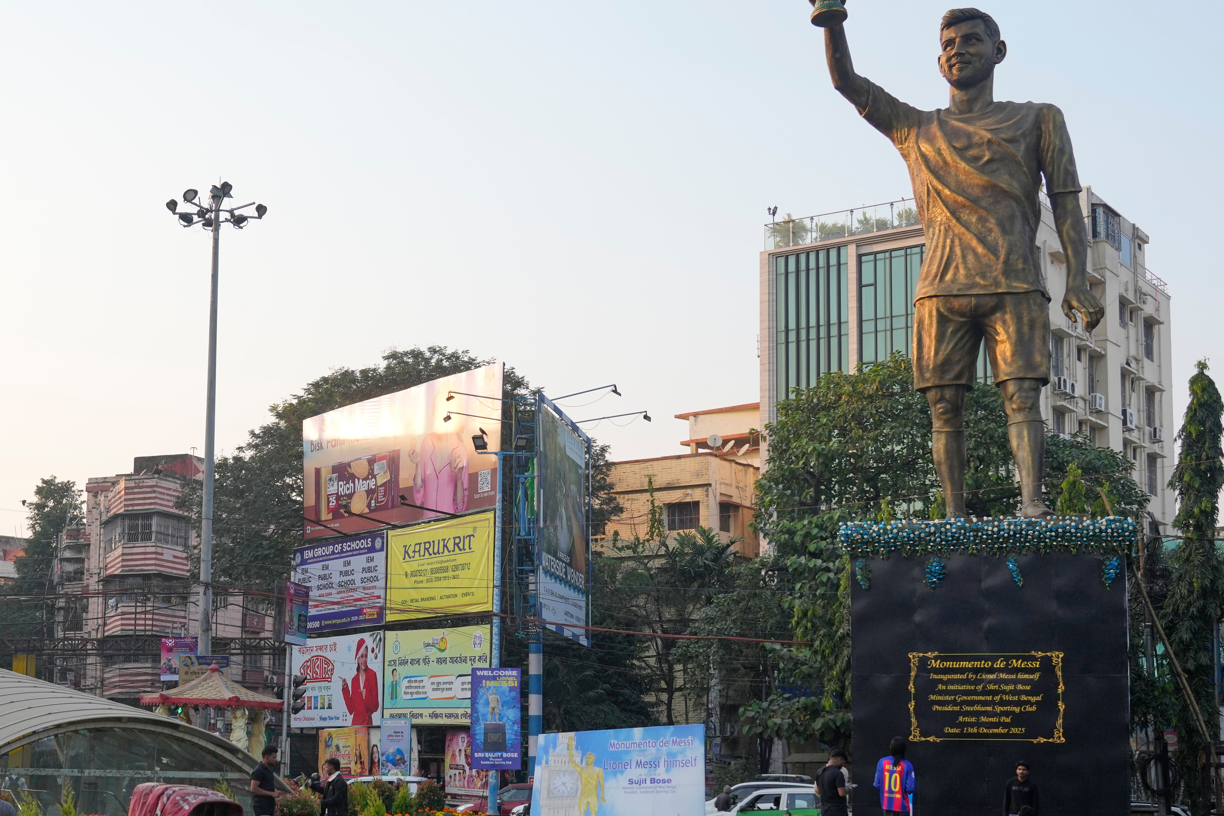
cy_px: 538
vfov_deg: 25.4
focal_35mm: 53
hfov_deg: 37.2
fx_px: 1802
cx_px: 424
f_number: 5
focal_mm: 32
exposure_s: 1/640
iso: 400
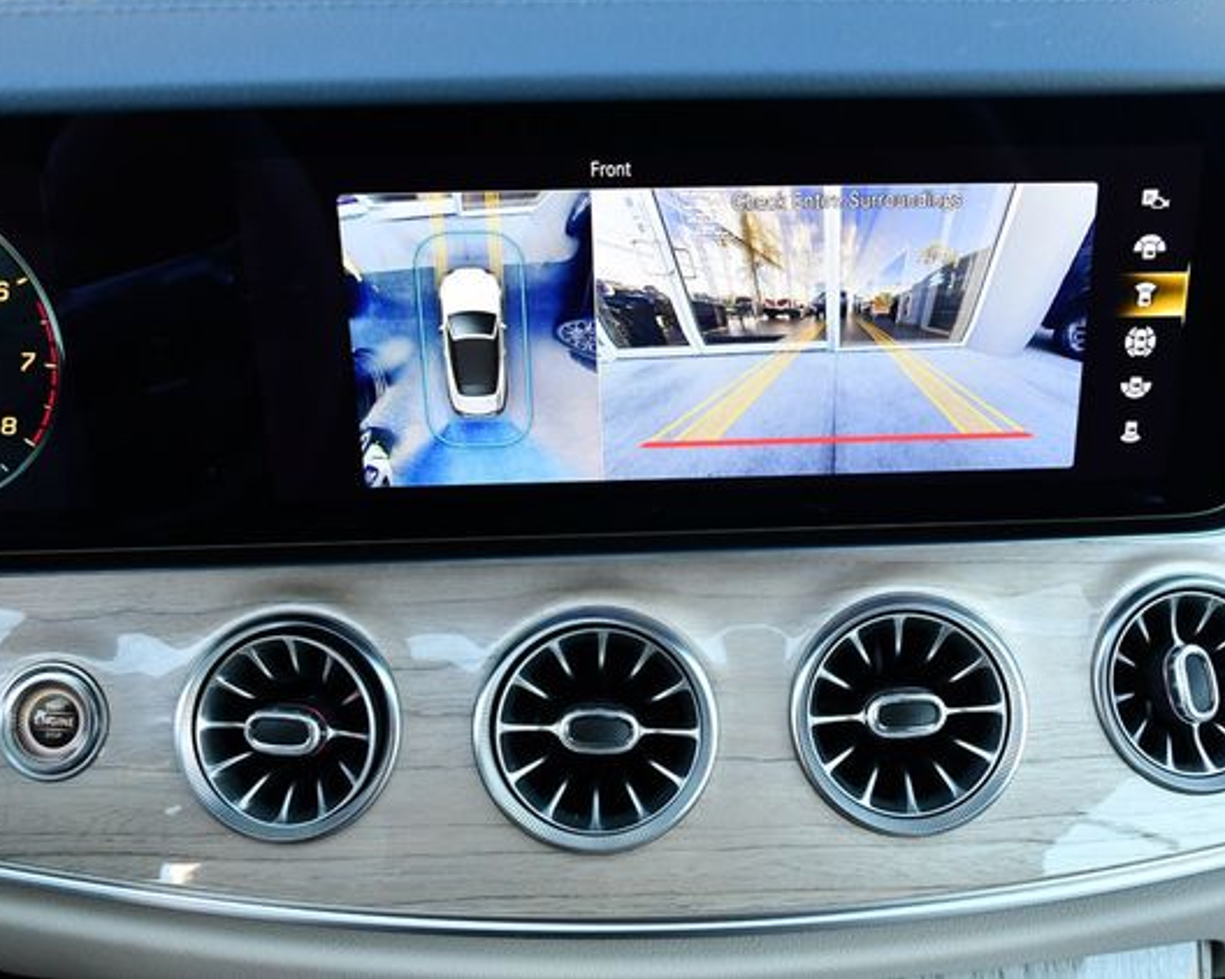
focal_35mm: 41
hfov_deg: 44.6
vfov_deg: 36.5
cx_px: 726
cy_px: 485
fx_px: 1486
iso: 800
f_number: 3.5
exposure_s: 1/250
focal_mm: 18
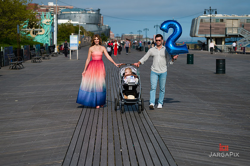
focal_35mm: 95
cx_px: 125
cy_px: 83
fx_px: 659
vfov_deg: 14.4
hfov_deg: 21.5
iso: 200
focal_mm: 95
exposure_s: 1/6400
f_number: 4
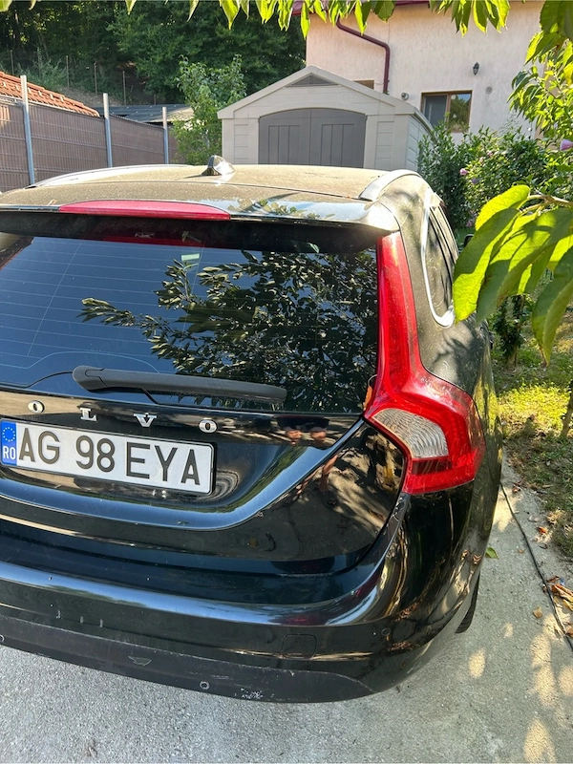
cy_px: 382
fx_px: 574
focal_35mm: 26
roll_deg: -1.1
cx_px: 286
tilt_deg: -16.3
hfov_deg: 53.1
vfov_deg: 67.3
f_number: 1.5
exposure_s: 1/232
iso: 40
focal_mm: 5.7
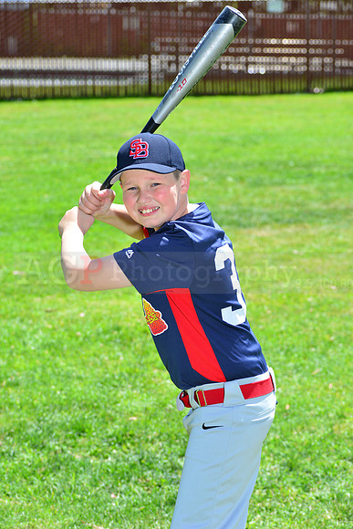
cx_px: 176
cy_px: 264
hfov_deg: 12.5
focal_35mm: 110
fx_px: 1617
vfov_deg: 18.6
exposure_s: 1/200
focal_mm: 110
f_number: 8
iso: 200
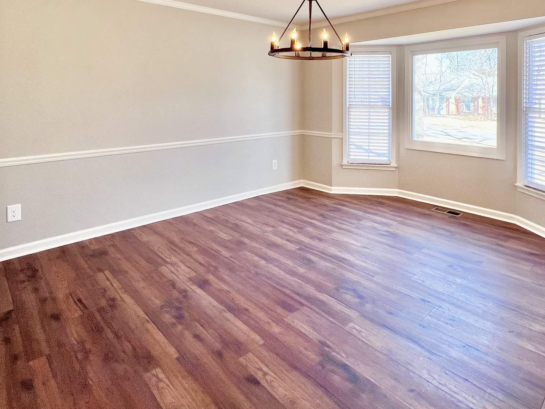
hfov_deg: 78.5
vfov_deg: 59.8
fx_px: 331
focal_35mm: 21
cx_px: 315
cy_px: 99
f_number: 1.8
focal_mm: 1.57
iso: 80
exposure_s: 1/120
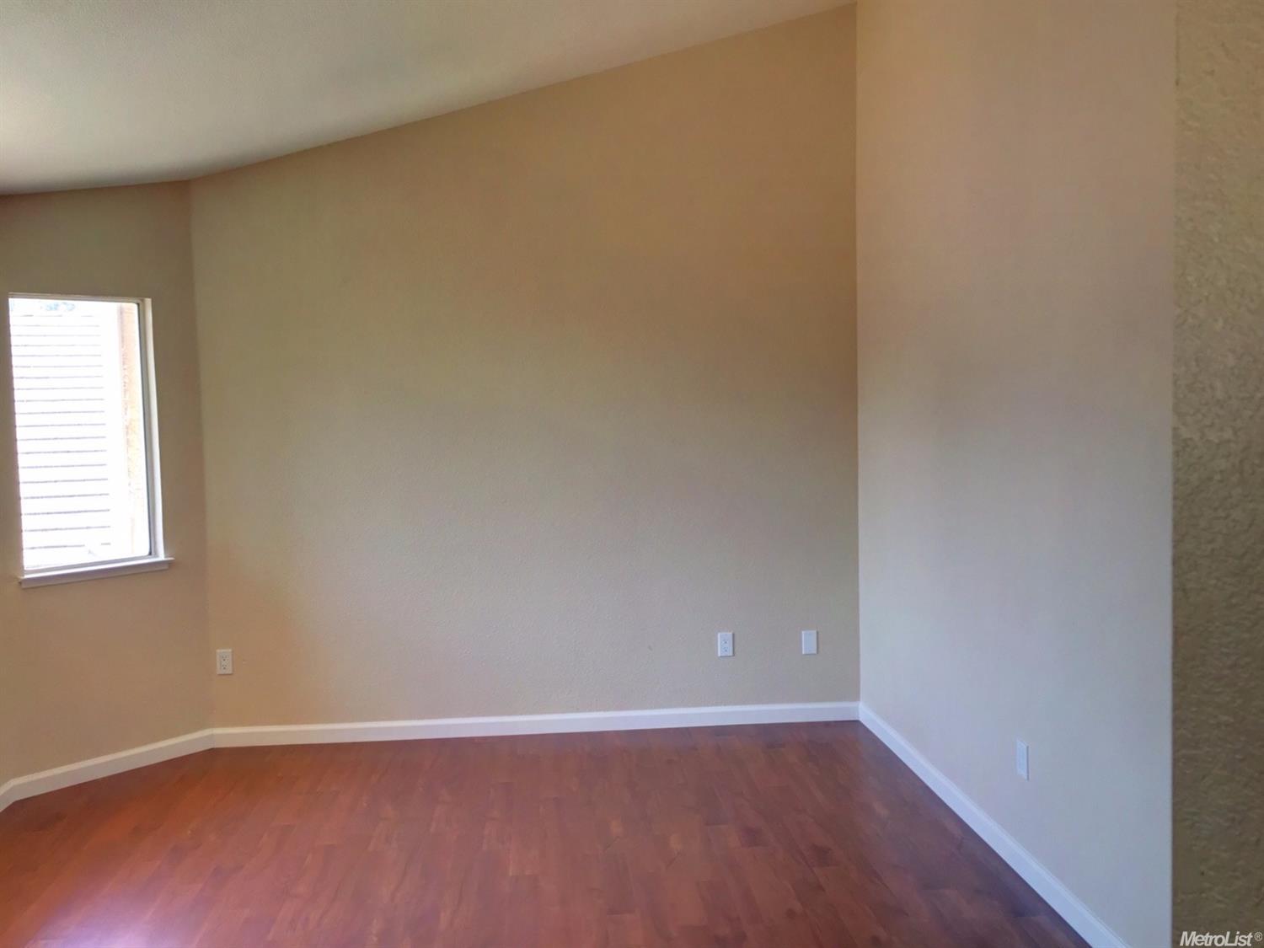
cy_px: 474
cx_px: 632
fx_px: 1059
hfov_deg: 61.7
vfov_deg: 48.2
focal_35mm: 29
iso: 25
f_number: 2.2
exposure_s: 1/40
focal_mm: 4.15
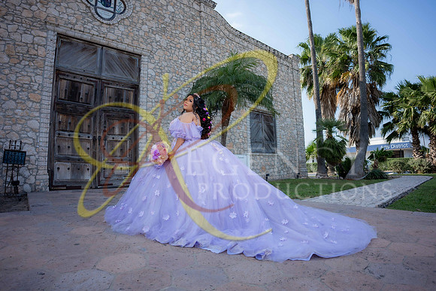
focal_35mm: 20
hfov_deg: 84.0
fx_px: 242
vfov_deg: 62.0
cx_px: 218
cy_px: 146
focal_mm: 20
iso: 125
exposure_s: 1/800
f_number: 2.8
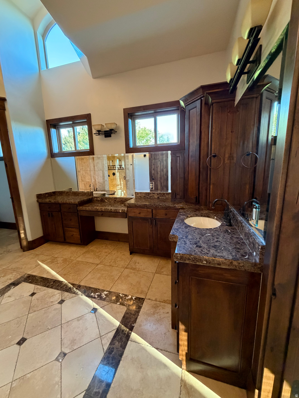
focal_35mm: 14
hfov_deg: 85.7
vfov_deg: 102.1
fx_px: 161
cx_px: 150
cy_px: 199
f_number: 2.2
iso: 640
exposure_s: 1/60
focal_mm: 2.22
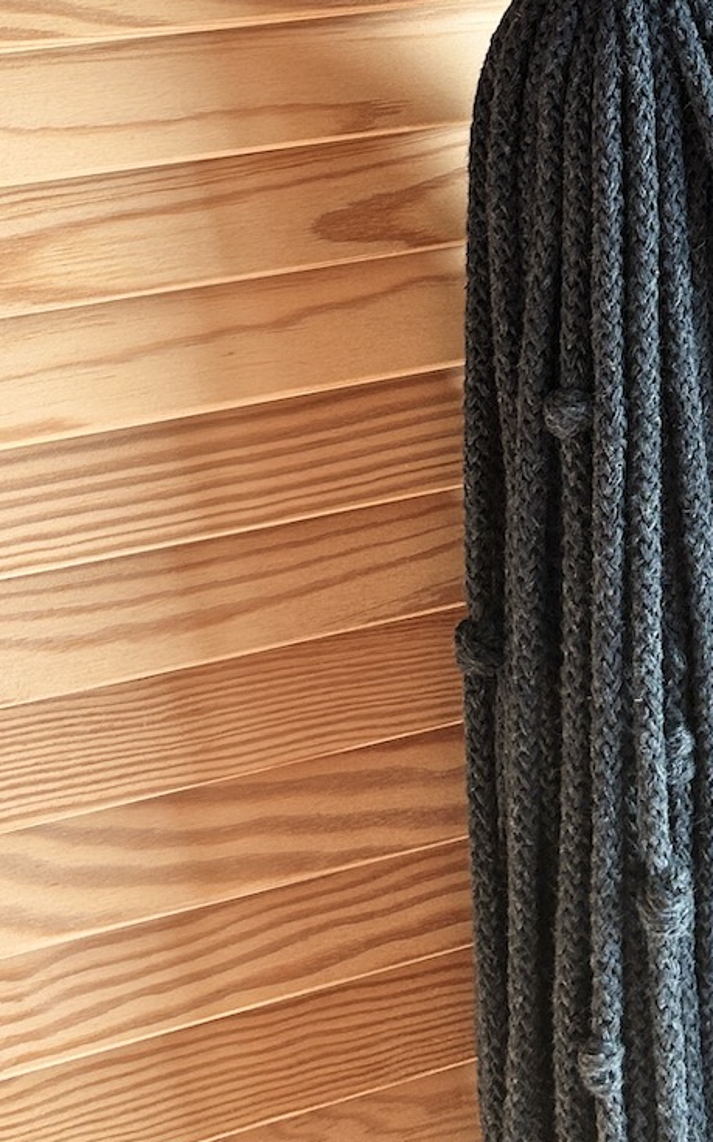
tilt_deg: -6.6
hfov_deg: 18.0
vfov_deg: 26.2
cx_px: 548
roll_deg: +1.2
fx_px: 2240
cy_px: -137
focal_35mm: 72
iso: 50
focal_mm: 5.7
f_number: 1.5
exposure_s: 1/121
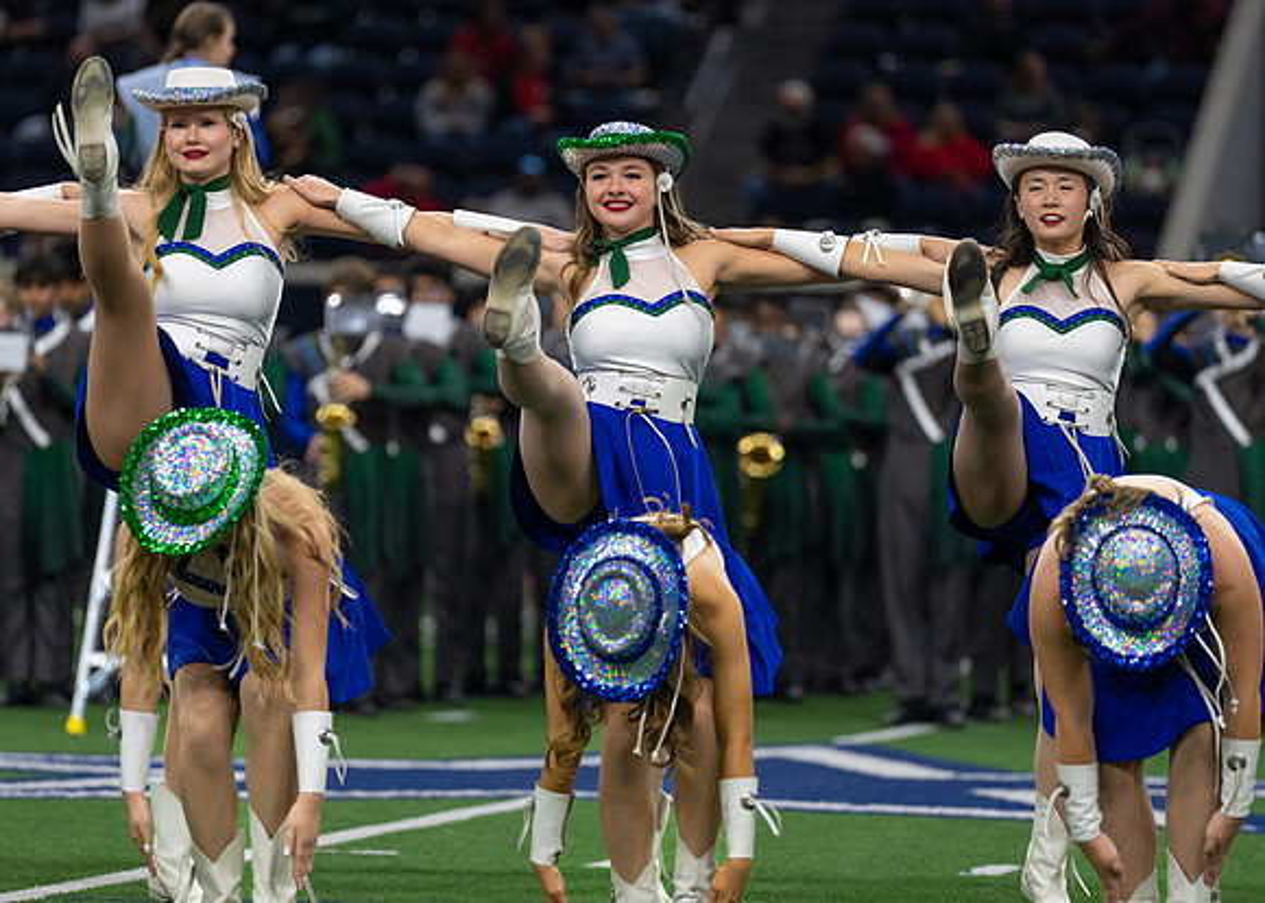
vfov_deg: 5.2
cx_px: 575
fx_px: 9936
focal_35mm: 277
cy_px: 421
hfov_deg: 7.3
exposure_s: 1/1000
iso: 1600
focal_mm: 200
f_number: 2.8
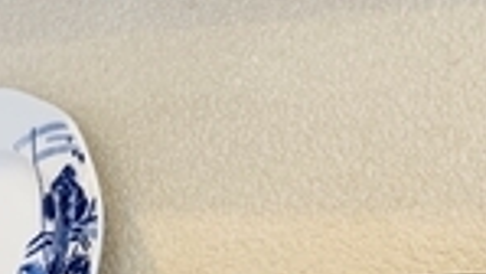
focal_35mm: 114
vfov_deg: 10.4
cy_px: -98
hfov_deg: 18.7
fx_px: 1470
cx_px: 342
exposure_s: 1/33
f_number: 1.8
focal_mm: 4.25
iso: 320
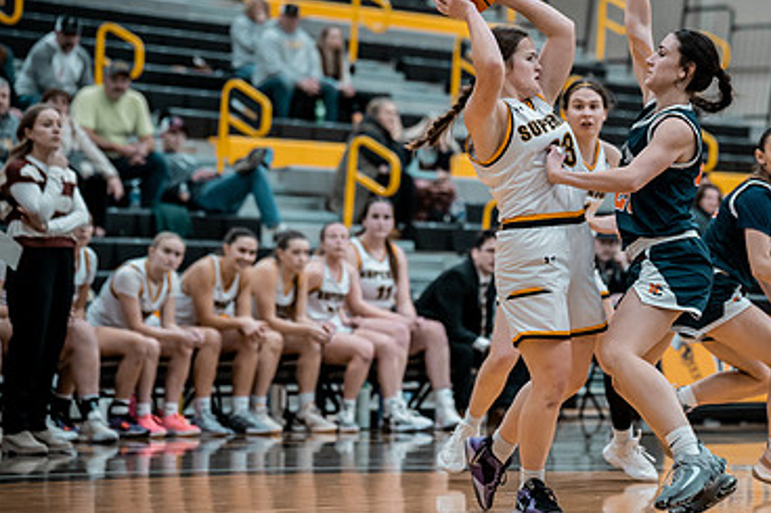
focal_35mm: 161
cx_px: 524
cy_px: 213
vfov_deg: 8.5
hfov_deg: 12.7
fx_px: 3446
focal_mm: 102
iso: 1600
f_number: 2.8
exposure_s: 1/640
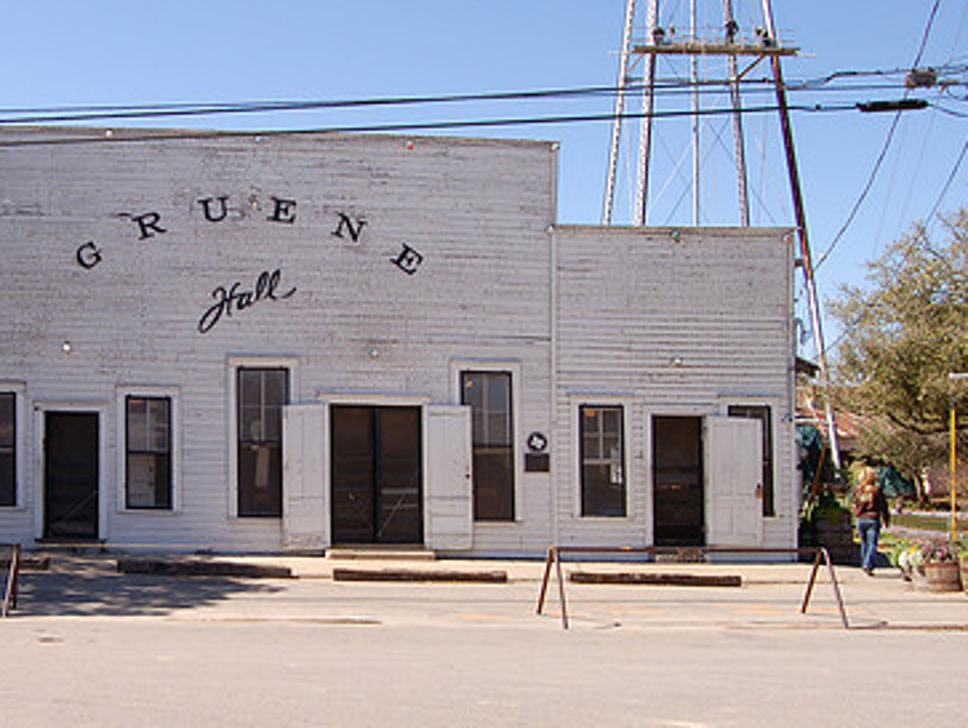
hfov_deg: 40.4
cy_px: 368
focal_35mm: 46
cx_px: 288
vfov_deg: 31.6
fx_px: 1288
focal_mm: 20
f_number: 8
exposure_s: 1/250
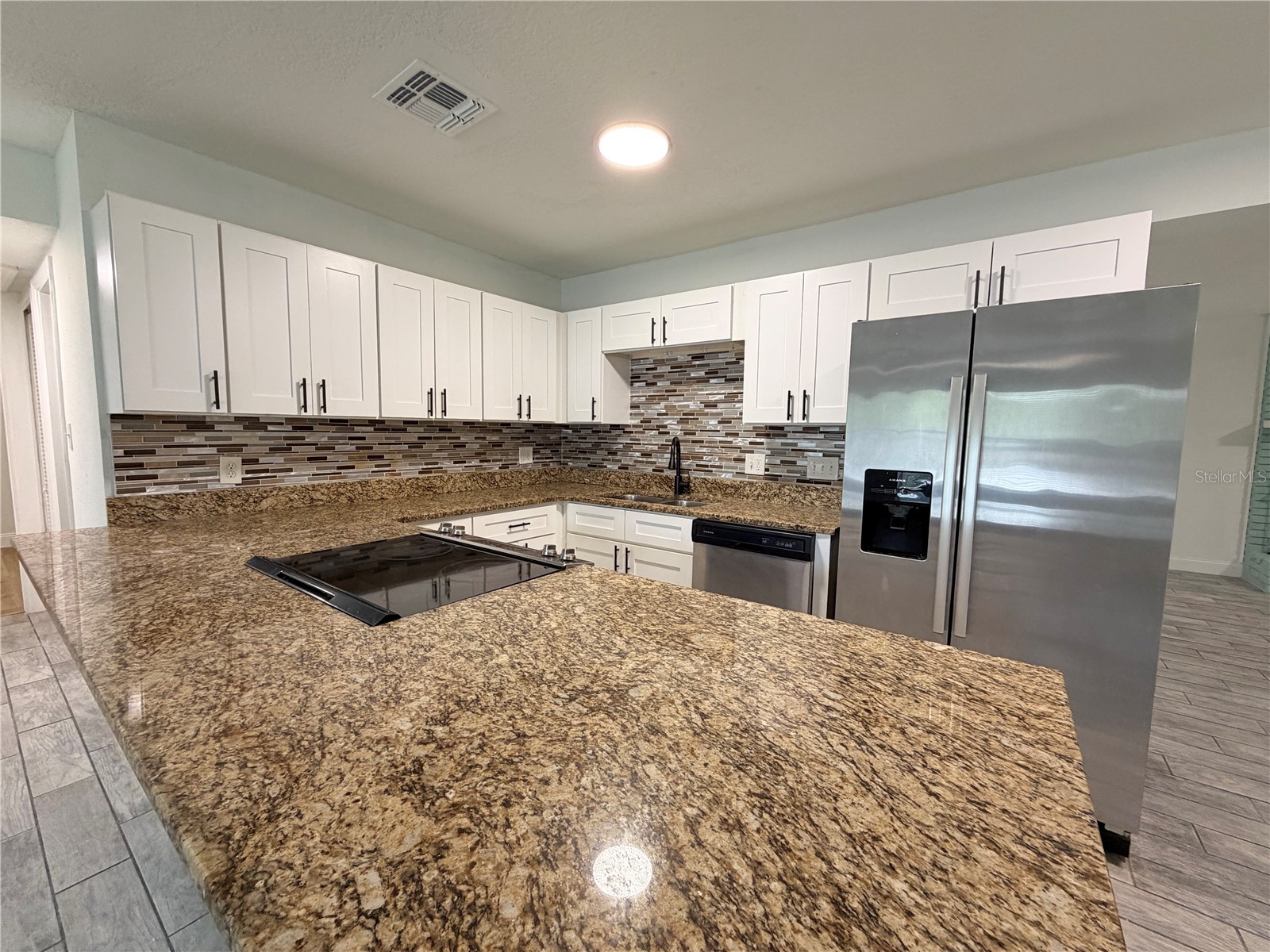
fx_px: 514
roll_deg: -1.1
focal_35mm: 14
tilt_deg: -5.3
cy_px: 476
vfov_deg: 85.7
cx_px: 635
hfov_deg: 102.1
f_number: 2.2
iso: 160
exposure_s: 1/60
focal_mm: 2.22
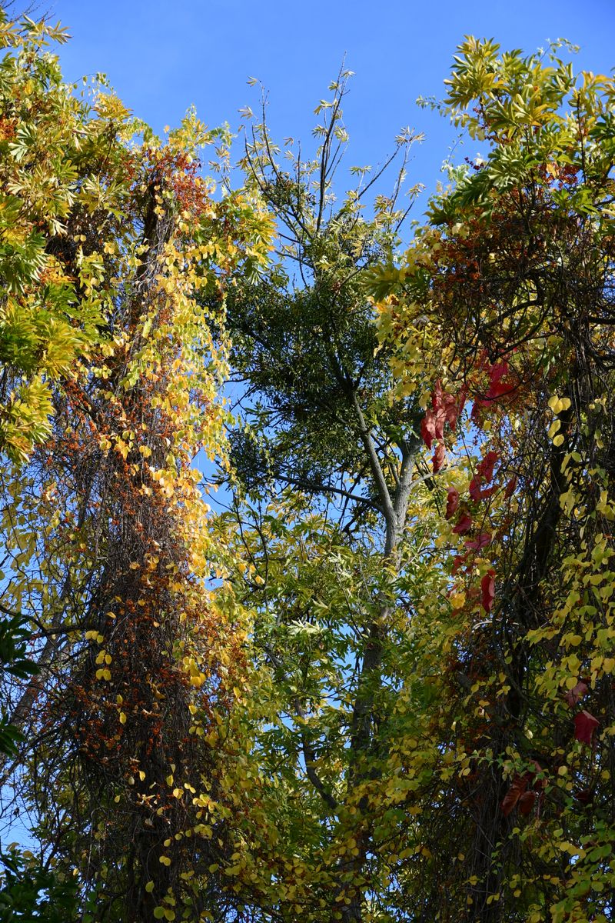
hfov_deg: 15.7
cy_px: 462
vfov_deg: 23.4
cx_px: 308
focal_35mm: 87
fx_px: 2229
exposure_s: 1/250
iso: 100
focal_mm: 58
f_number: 5
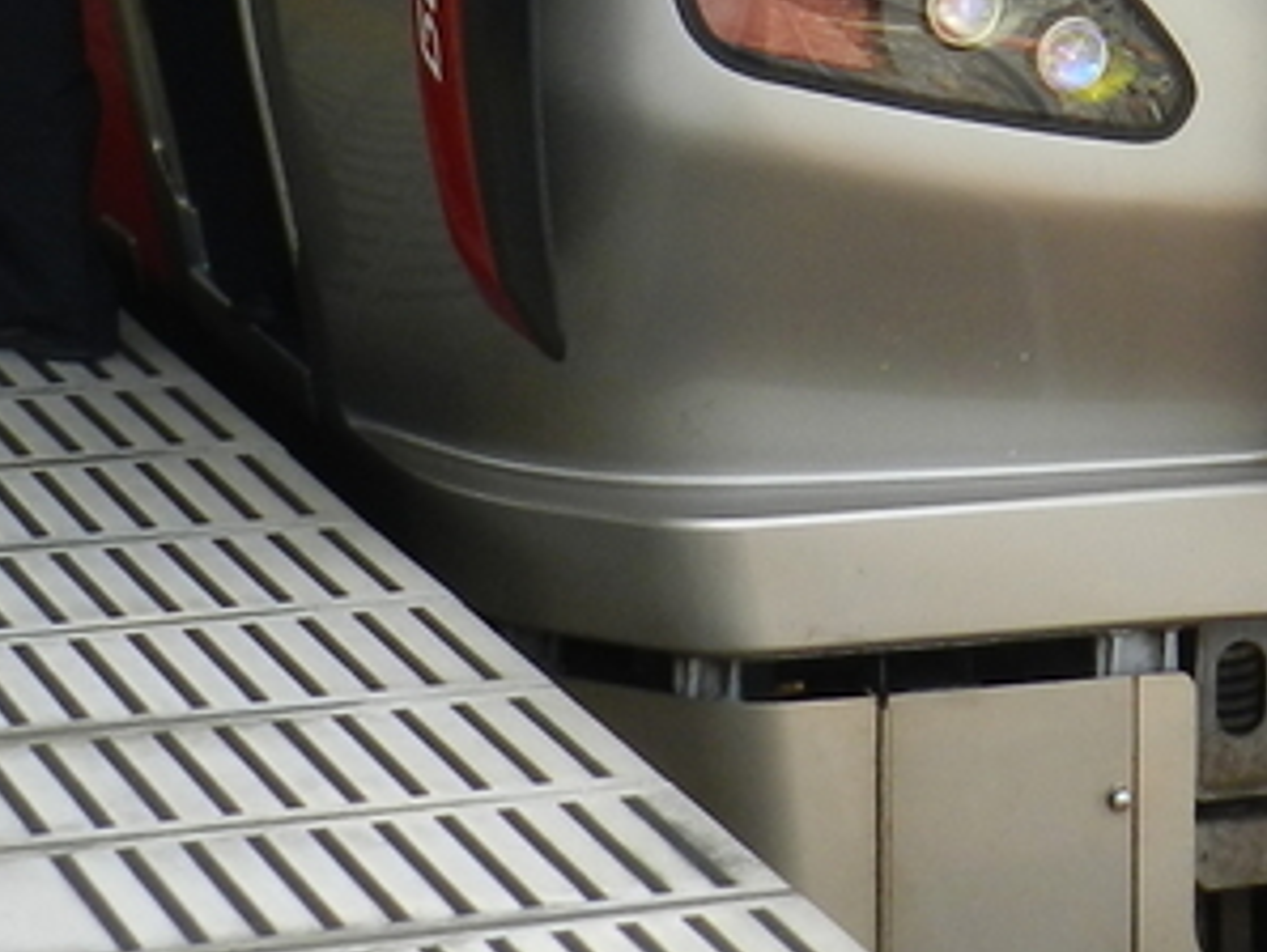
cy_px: -506
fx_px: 5605
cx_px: 842
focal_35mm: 153
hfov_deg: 12.9
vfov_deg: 9.4
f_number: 4
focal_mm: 6.7
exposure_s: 1/320
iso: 160
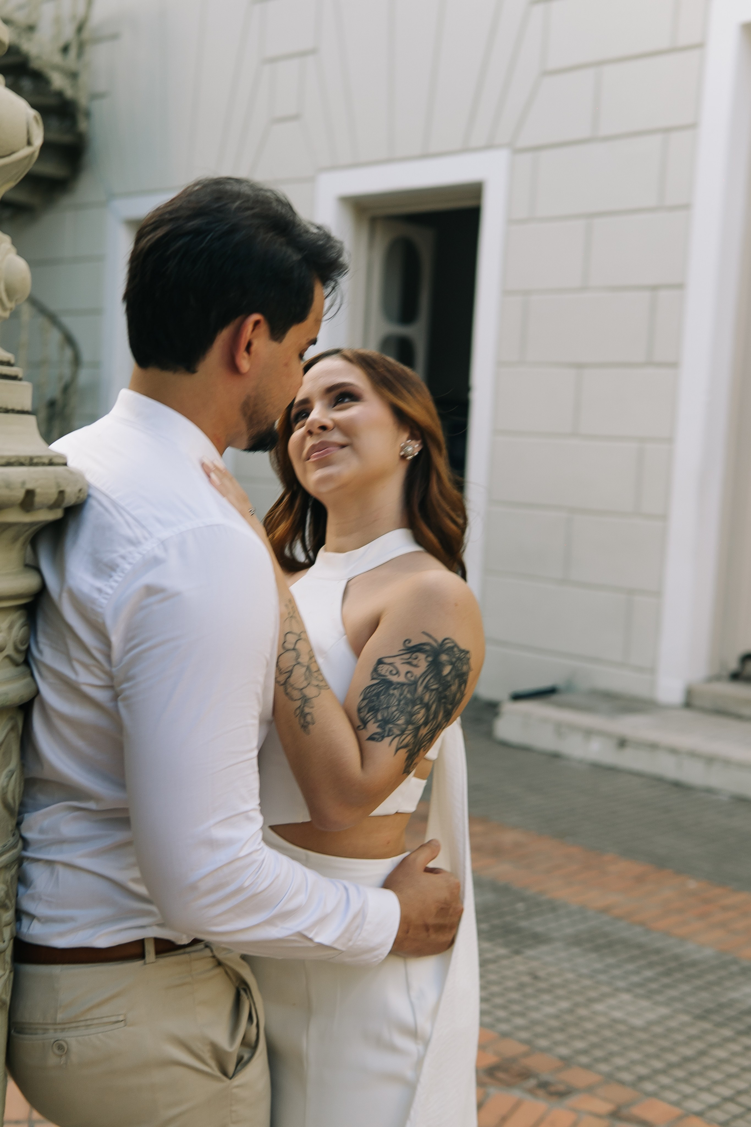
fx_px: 1408
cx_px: 376
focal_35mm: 45
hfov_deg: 29.9
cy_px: 564
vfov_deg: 43.6
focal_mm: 30
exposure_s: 1/250
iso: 100
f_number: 2.5
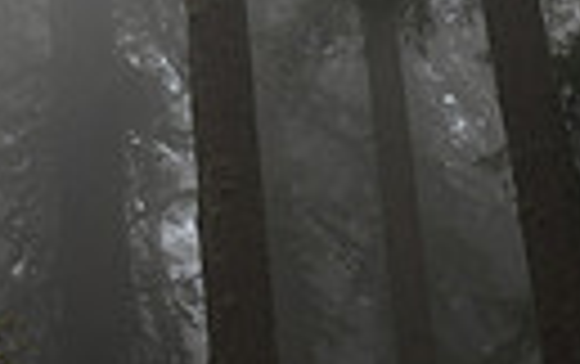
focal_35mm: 128
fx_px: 2026
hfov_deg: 16.1
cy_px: -474
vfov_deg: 9.3
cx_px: 49
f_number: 5
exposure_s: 1/100
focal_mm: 28
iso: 100
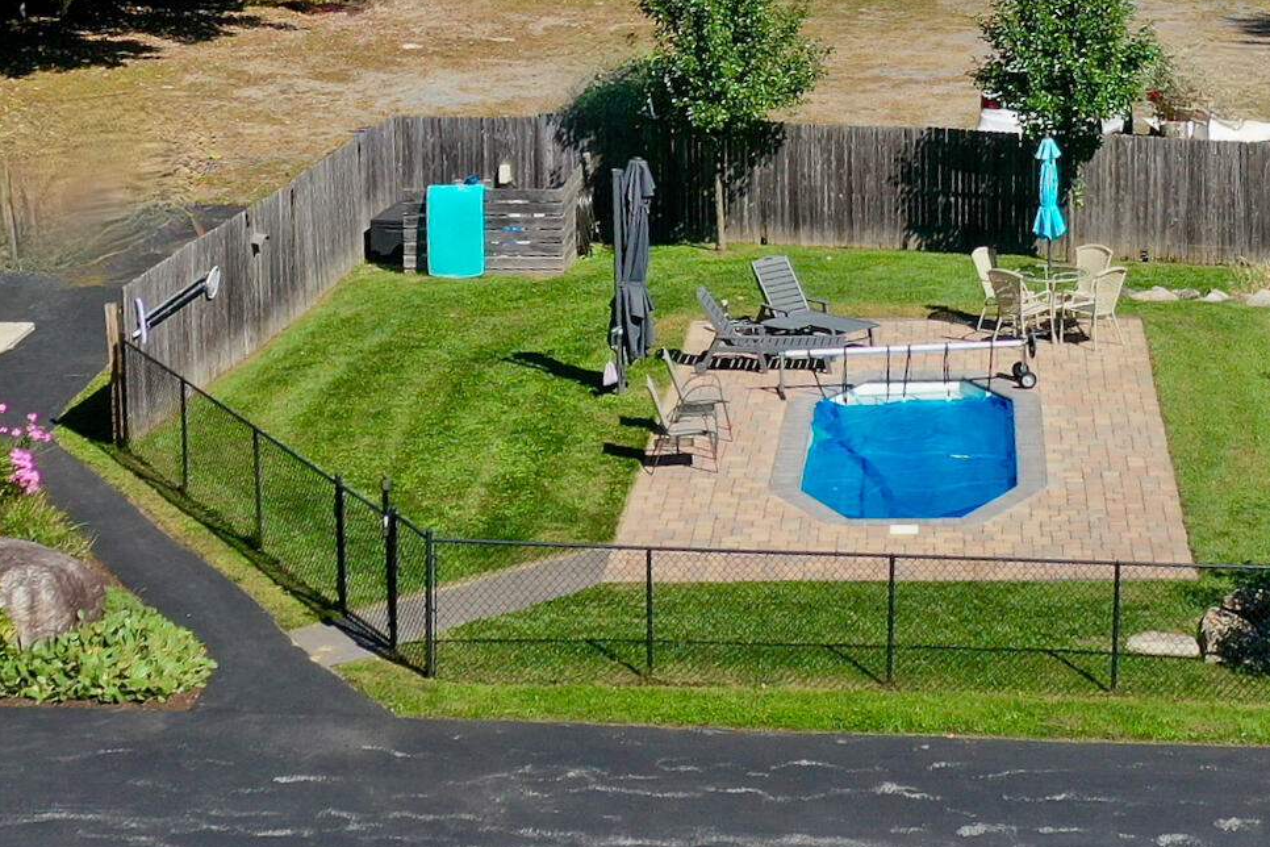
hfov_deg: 23.3
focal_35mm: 87
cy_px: -39
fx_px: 3069
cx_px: 811
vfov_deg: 15.4
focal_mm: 10.26
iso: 100
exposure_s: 1/120
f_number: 4
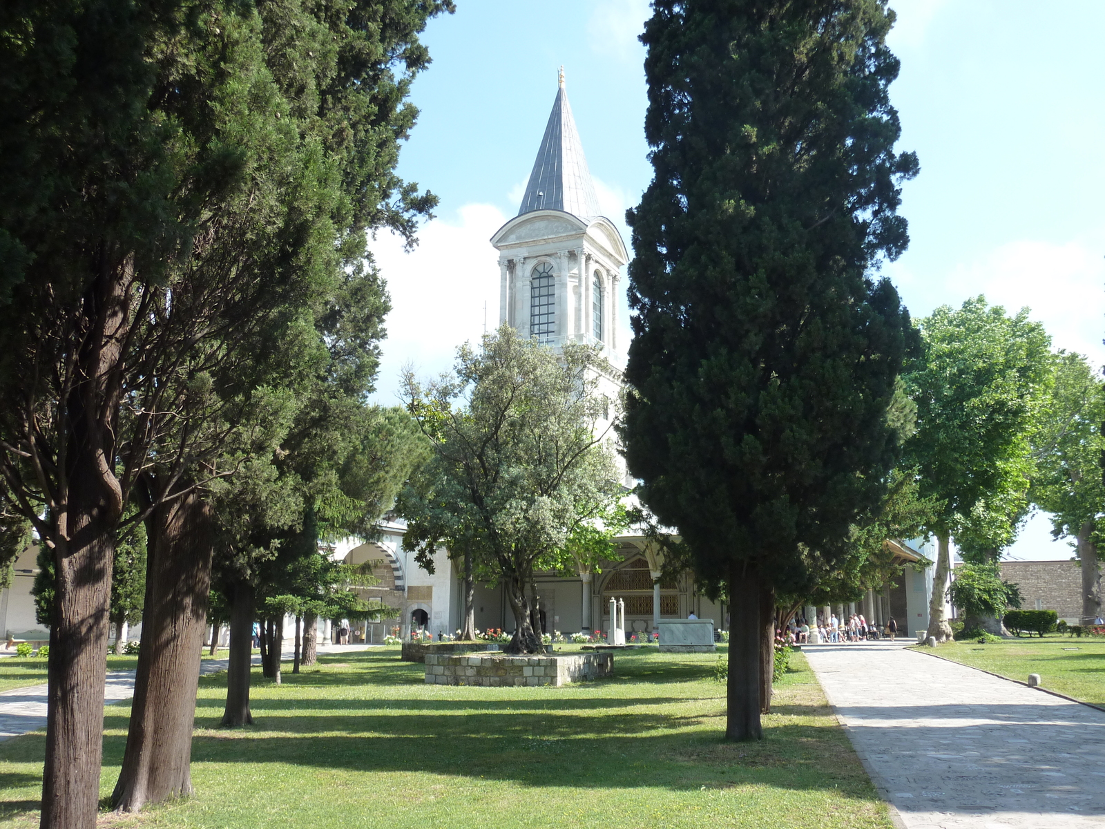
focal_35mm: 32
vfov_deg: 44.2
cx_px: 552
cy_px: 414
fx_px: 1021
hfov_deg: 56.8
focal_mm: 5.3
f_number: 4
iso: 125
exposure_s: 1/320
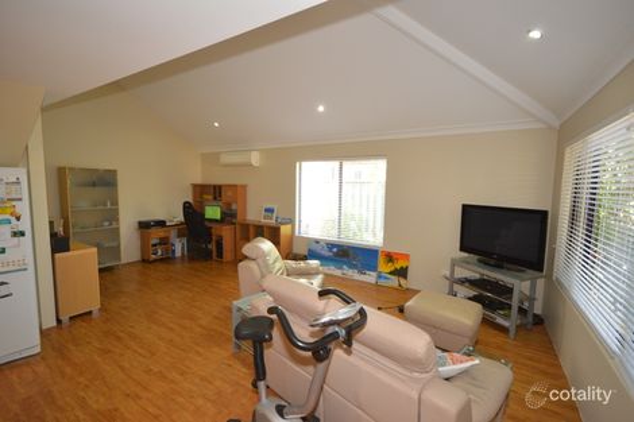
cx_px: 317
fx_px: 264
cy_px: 211
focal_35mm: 15
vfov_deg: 77.3
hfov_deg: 100.4
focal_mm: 10
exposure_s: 1/60
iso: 640
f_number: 4
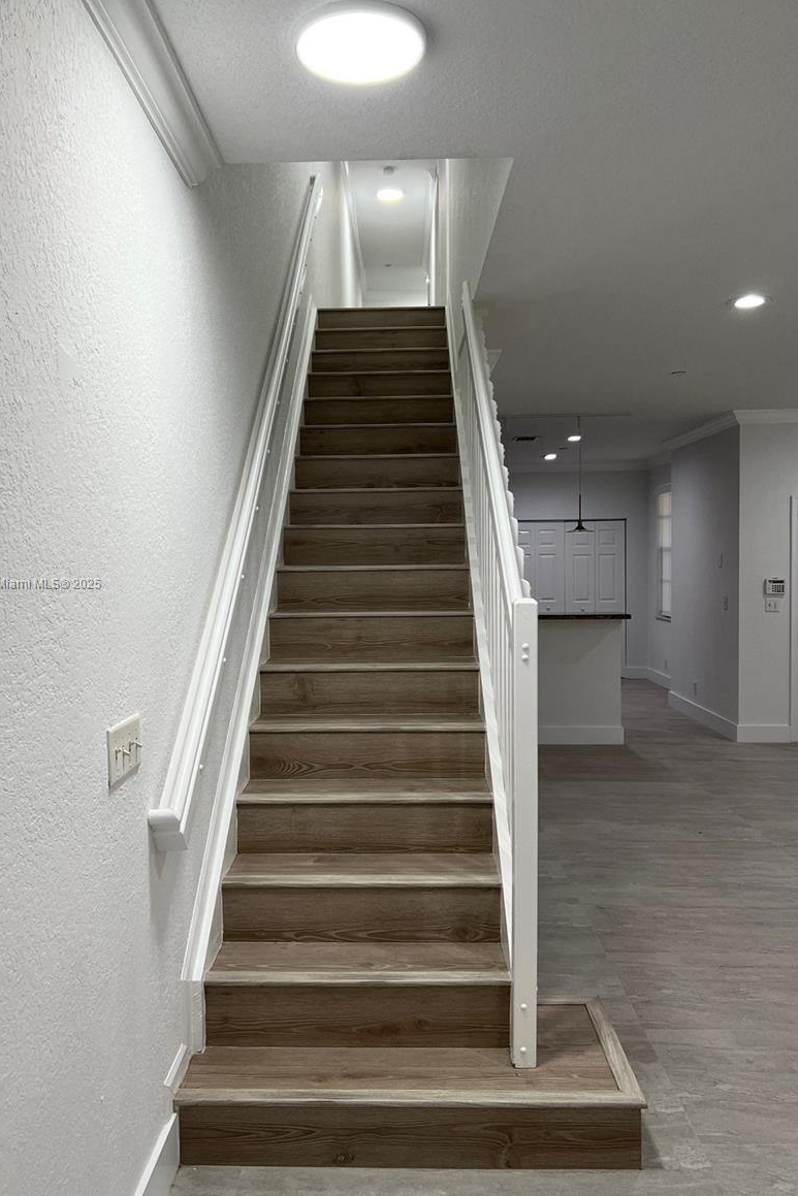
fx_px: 931
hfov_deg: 46.4
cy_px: 584
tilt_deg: -2.0
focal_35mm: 28
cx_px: 376
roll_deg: +1.3
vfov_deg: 65.5
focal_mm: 5.7
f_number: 1.5
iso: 80
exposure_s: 1/120
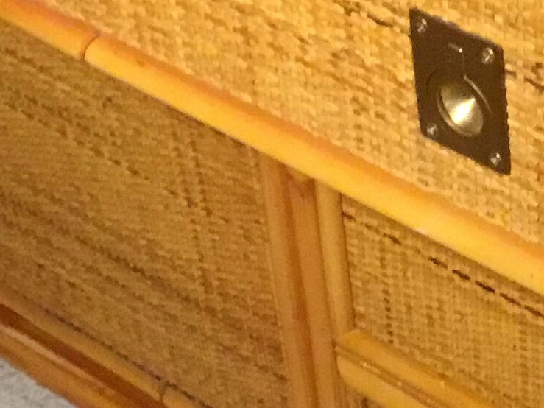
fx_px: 2153
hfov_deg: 14.2
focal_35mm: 137
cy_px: 366
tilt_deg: -40.9
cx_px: 510
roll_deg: +2.8
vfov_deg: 10.8
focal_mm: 3.3
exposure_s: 1/25
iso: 200
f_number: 2.4
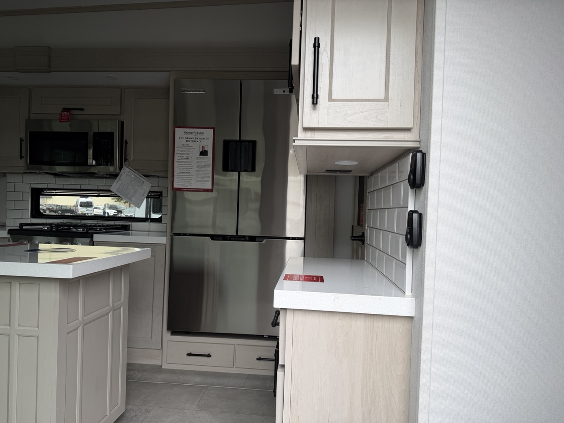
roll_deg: -0.8
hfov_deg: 71.6
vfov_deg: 56.8
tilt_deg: -0.1
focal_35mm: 24
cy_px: 212
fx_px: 391
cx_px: 282
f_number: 1.78
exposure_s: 1/612
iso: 80
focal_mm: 6.76
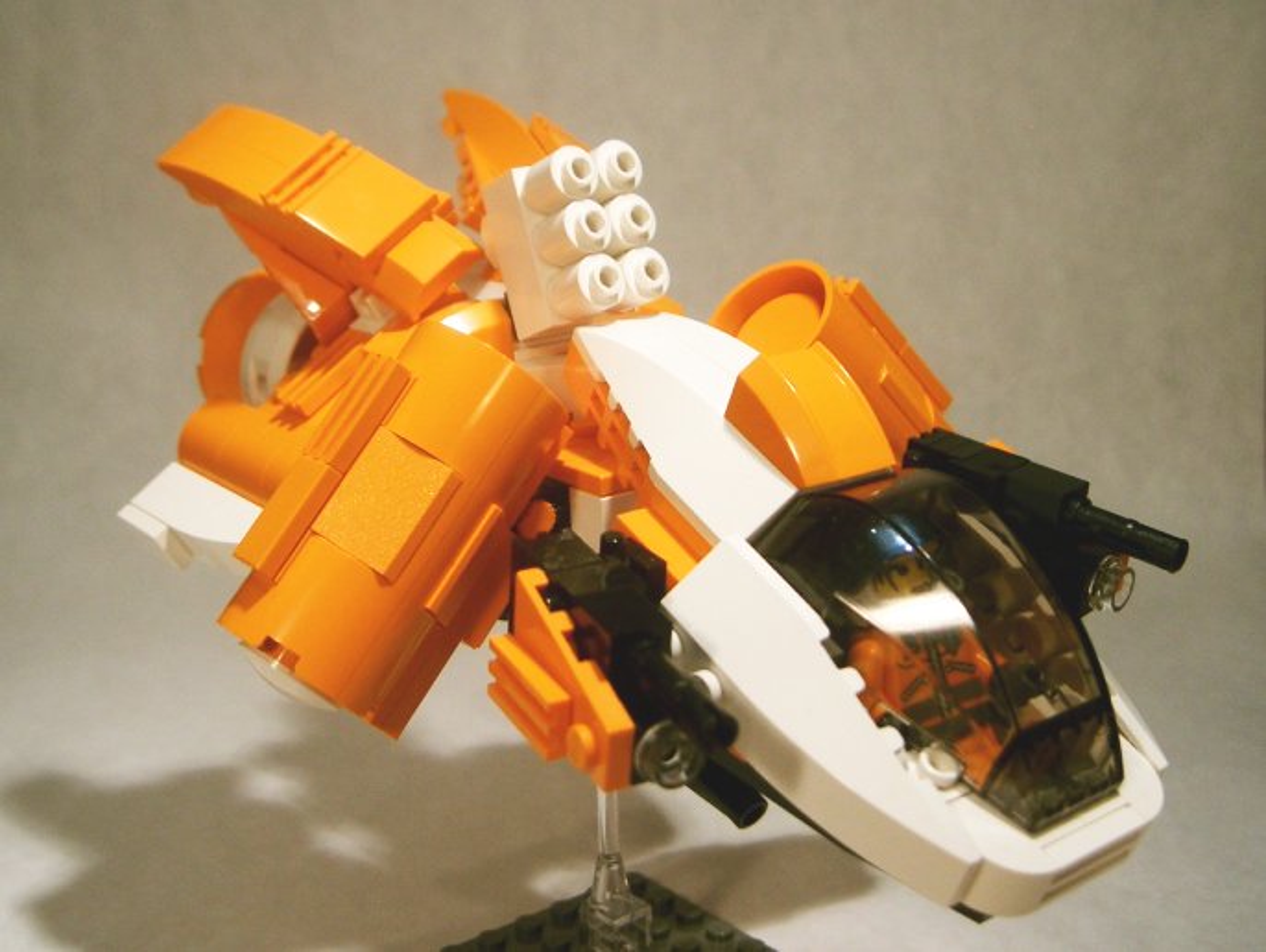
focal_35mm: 39
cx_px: 633
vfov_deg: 36.9
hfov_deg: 47.8
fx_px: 1428
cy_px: 476
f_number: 2.8
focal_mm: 8
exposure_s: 1/250
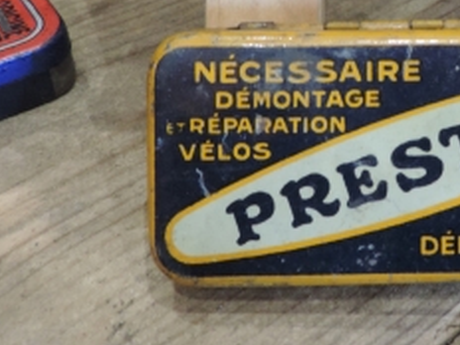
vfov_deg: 23.3
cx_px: 436
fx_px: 824
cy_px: 65
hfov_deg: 29.6
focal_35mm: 62
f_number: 3
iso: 400
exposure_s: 1/15
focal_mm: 4.3
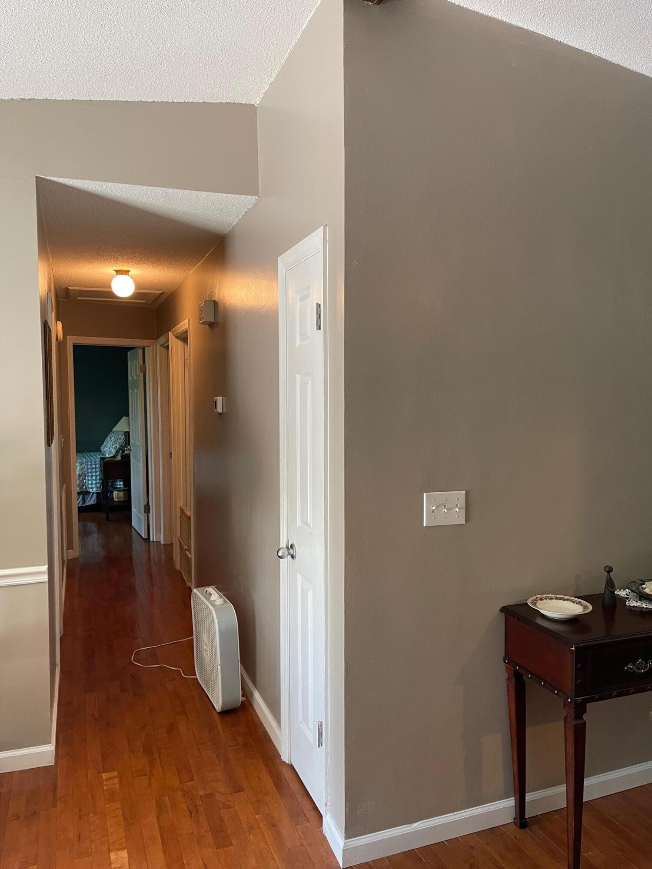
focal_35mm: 26
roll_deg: +0.0
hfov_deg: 53.1
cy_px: 434
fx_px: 653
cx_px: 326
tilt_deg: -3.1
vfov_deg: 67.3
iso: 160
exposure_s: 1/60
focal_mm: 5.1
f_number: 1.6
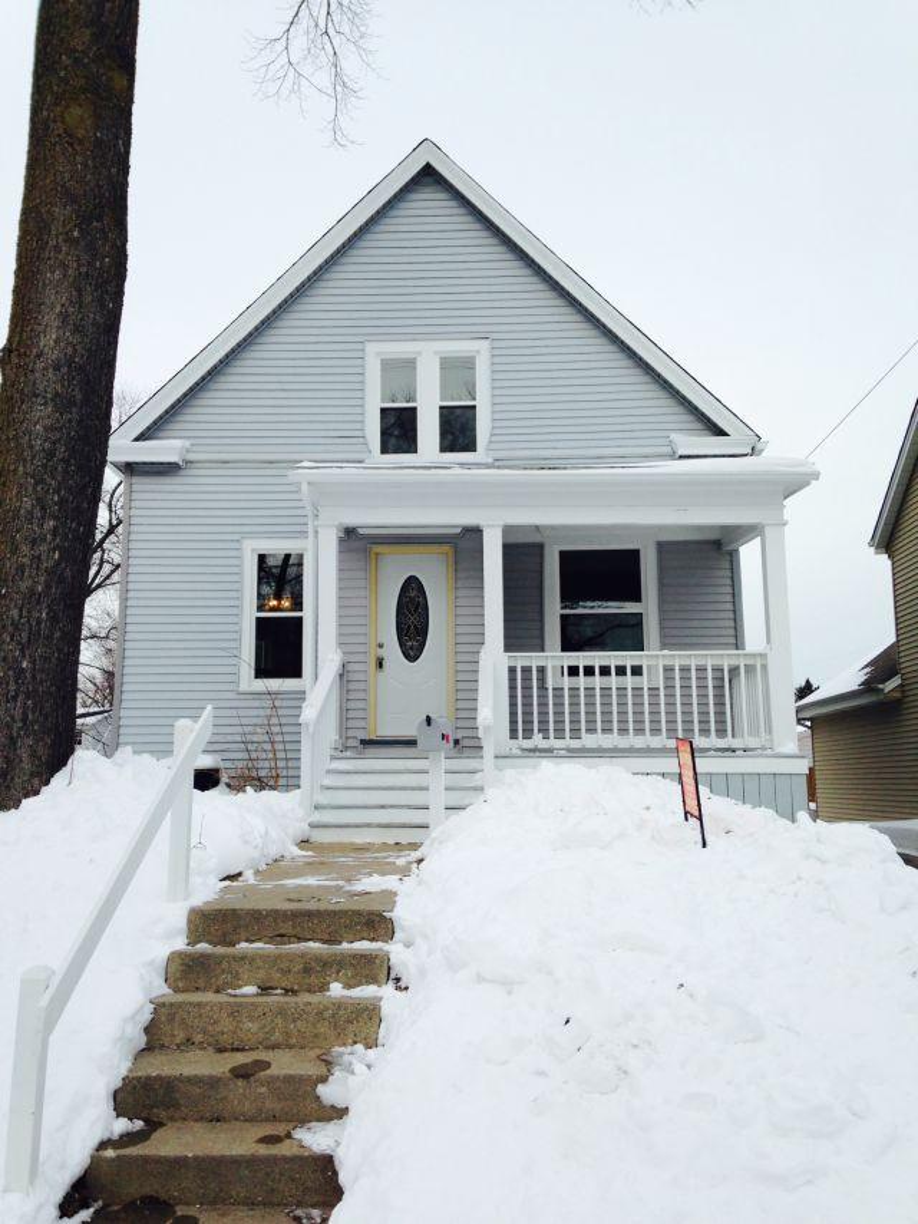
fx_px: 1167
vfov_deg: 55.3
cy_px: 612
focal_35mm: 33
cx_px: 459
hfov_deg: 43.0
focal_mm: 4.12
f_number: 2.4
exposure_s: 1/1355
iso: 50
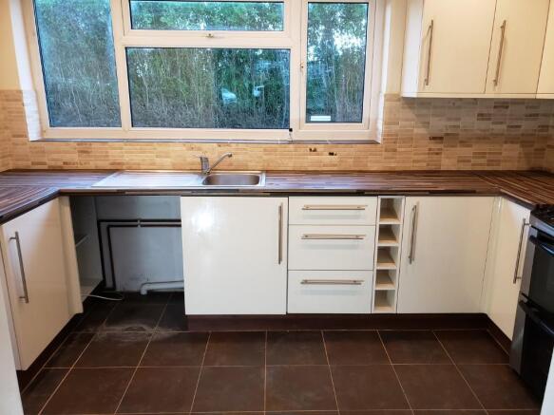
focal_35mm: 26
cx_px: 277
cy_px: 208
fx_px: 416
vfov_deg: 53.0
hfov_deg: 67.3
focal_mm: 4.3
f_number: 2.4
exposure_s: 1/50
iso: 250
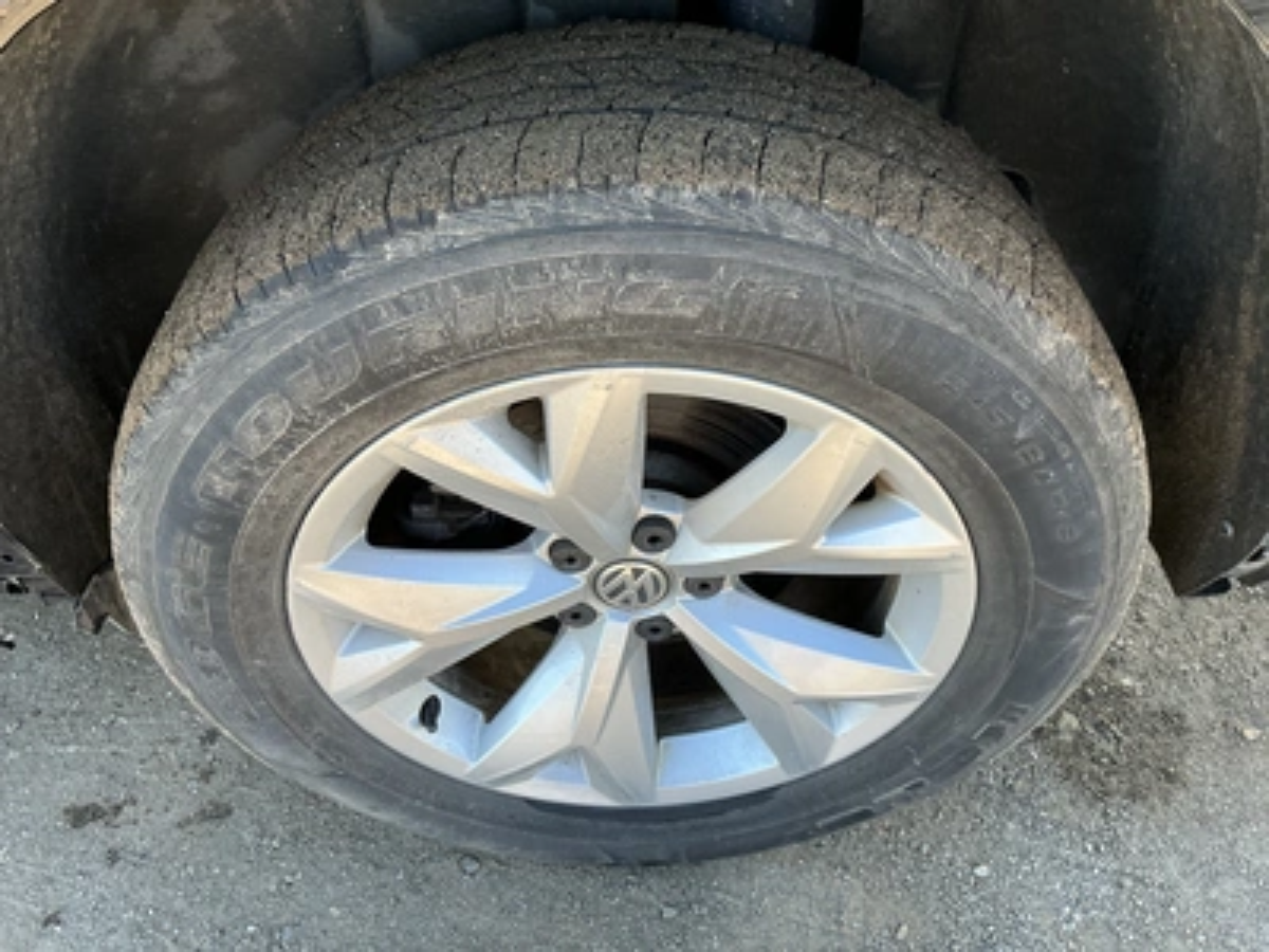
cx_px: 634
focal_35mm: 28
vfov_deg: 49.7
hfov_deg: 63.4
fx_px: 1026
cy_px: 476
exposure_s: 1/172
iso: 32
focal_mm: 3
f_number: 1.8
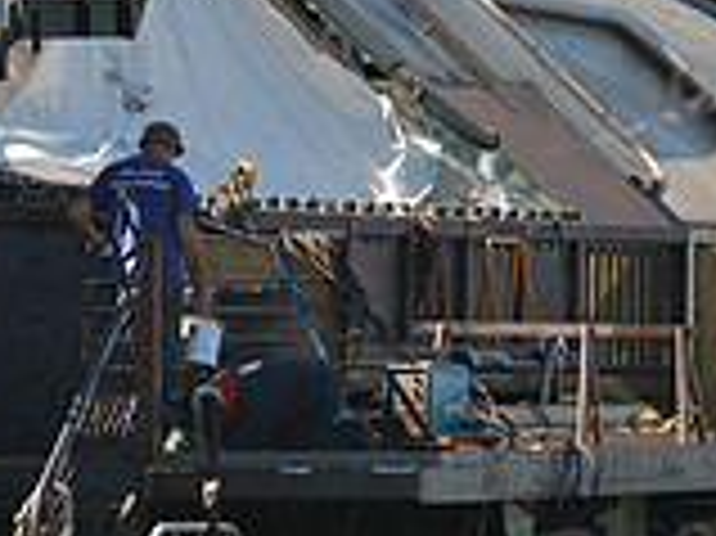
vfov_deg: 2.1
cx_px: 306
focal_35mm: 702
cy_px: 336
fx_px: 14509
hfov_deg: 2.8
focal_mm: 200
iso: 200
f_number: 4
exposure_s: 1/1250
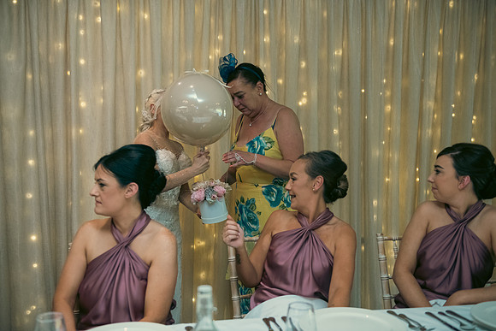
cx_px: 248
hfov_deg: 50.7
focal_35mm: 38
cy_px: 166
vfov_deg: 35.1
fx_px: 524
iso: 800
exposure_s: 1/160
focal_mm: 38
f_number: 3.5
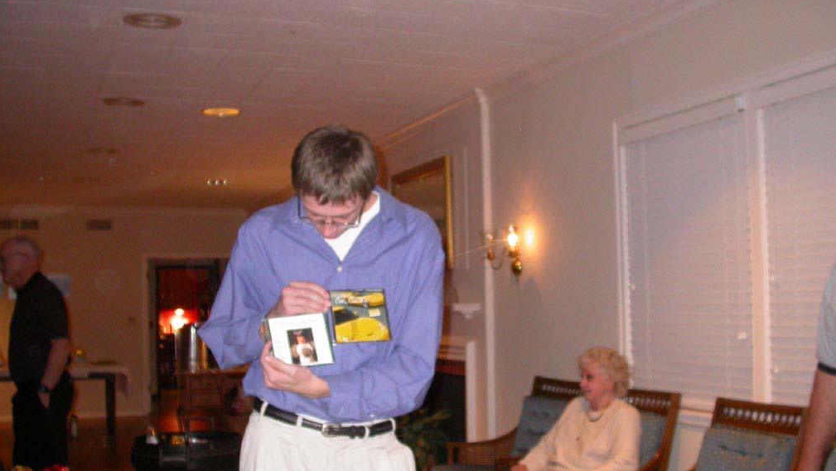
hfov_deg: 48.3
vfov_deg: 28.3
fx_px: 931
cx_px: 416
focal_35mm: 42
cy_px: 276
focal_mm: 7.85
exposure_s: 1/60
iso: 200
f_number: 2.6
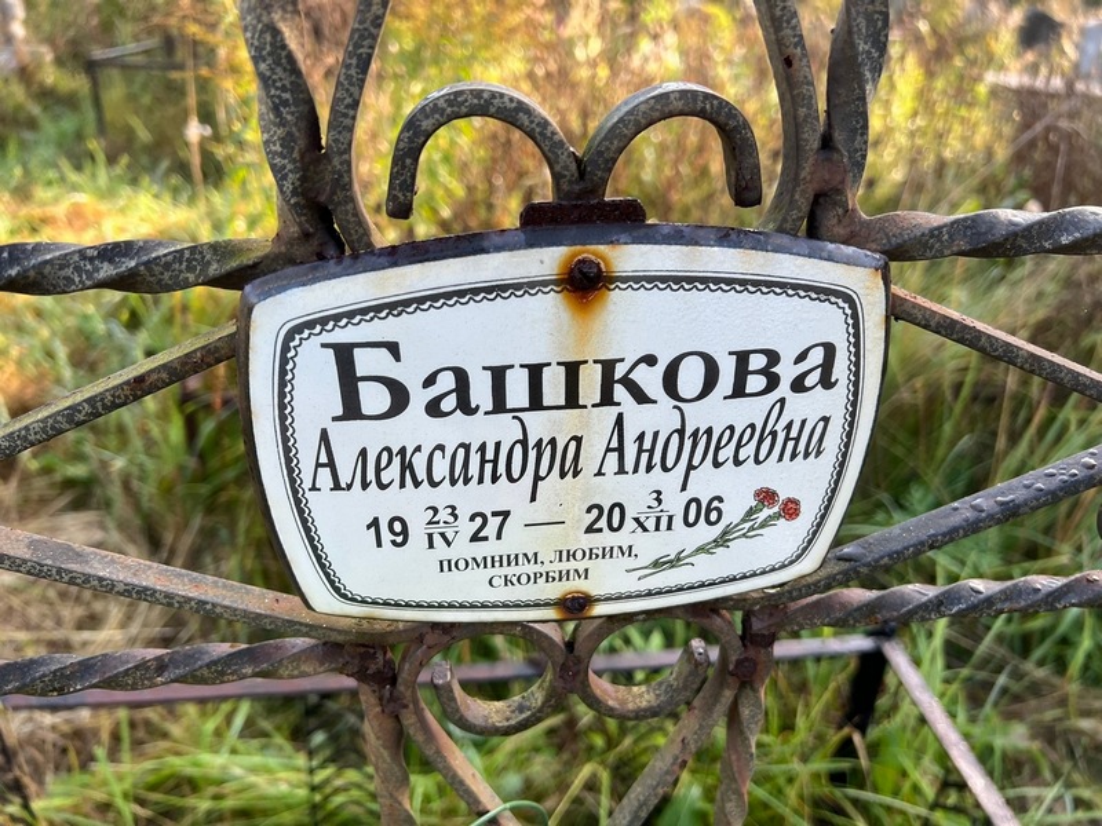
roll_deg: -3.3
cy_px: 413
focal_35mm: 26
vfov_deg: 53.1
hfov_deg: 67.3
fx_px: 828
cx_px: 551
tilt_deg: -30.2
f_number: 1.5
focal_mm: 5.7
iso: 50
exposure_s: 1/303
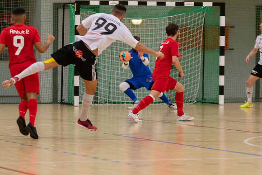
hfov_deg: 9.1
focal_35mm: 227
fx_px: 1651
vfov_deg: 6.1
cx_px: 131
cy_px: 88
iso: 640
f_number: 2.8
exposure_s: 1/800
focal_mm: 150
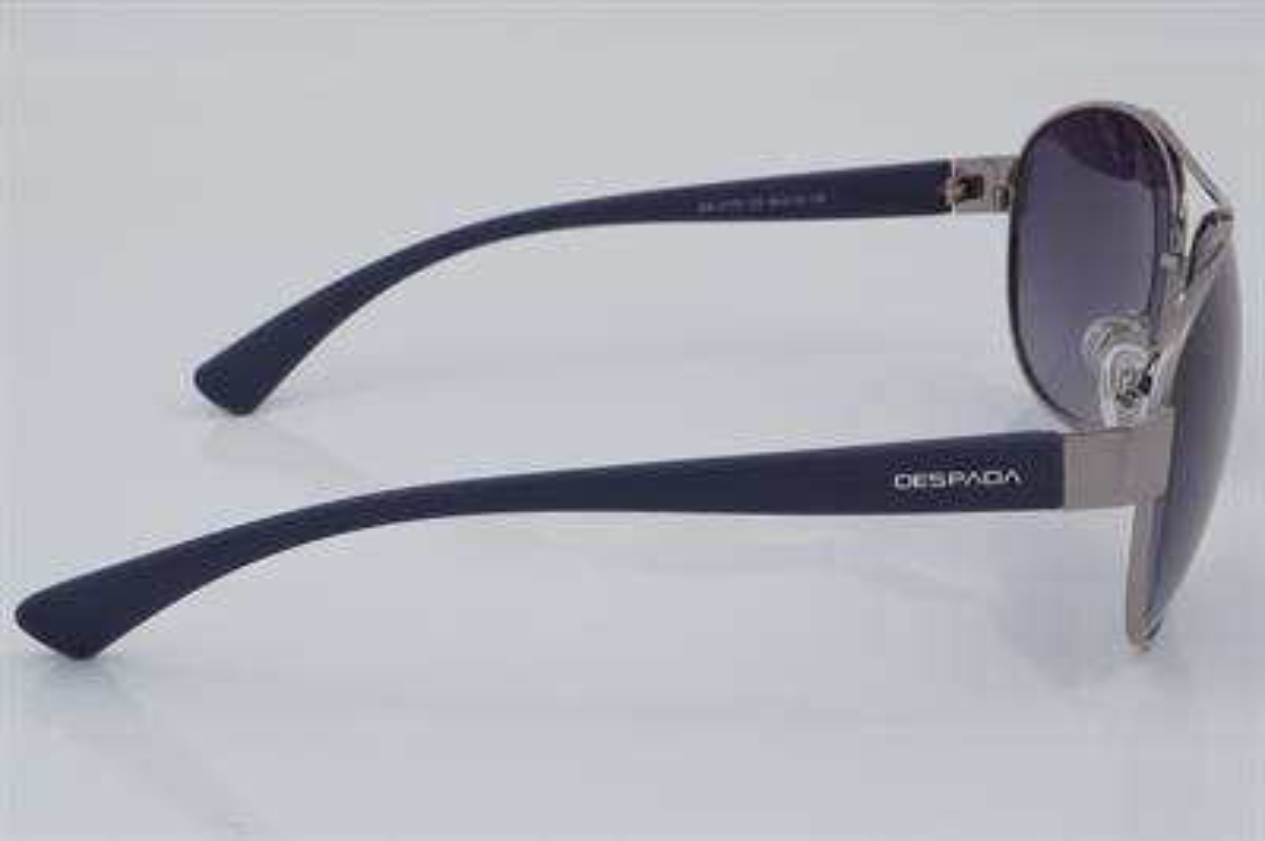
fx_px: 2897
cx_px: 632
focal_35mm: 82
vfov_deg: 16.5
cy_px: 420
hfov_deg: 24.6
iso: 100
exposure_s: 1/4
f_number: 32
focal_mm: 55
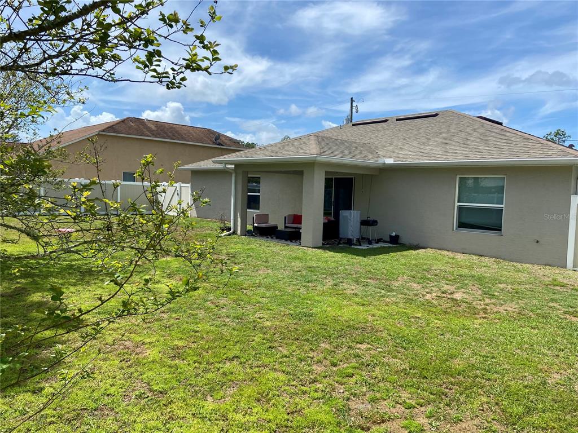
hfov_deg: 67.3
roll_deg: -0.8
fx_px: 434
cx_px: 289
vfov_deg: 53.1
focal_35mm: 26
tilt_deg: -3.1
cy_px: 216
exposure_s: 1/2967
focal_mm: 4.25
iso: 32
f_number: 1.8
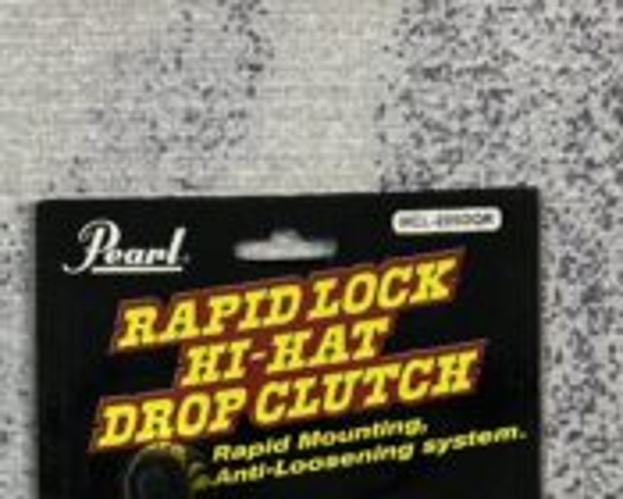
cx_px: 278
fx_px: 1069
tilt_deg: -86.2
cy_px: 706
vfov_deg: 22.5
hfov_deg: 32.5
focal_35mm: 58
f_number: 1.5
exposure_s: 1/100
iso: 80
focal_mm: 5.7
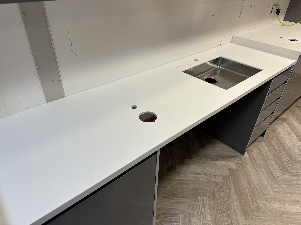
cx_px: 150
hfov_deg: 71.6
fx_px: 209
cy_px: 112
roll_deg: -1.6
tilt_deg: -34.5
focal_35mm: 24
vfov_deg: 56.8
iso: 100
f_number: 1.78
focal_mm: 6.86
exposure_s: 1/100
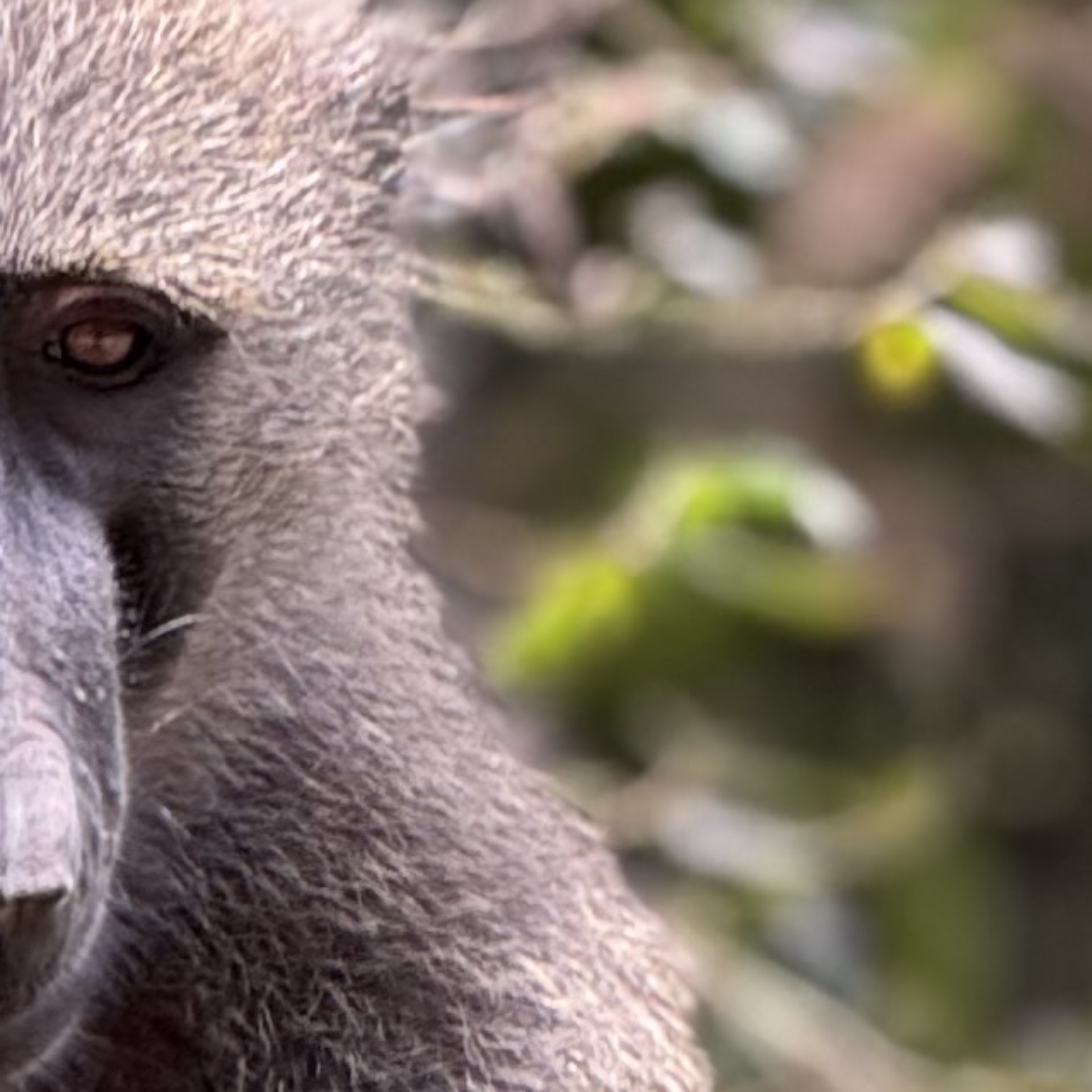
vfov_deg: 2.6
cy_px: 631
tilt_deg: -2.6
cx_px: -225
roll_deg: -0.4
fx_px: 23841
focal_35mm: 668
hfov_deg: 2.6
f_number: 2.8
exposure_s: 1/106
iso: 50
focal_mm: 15.66
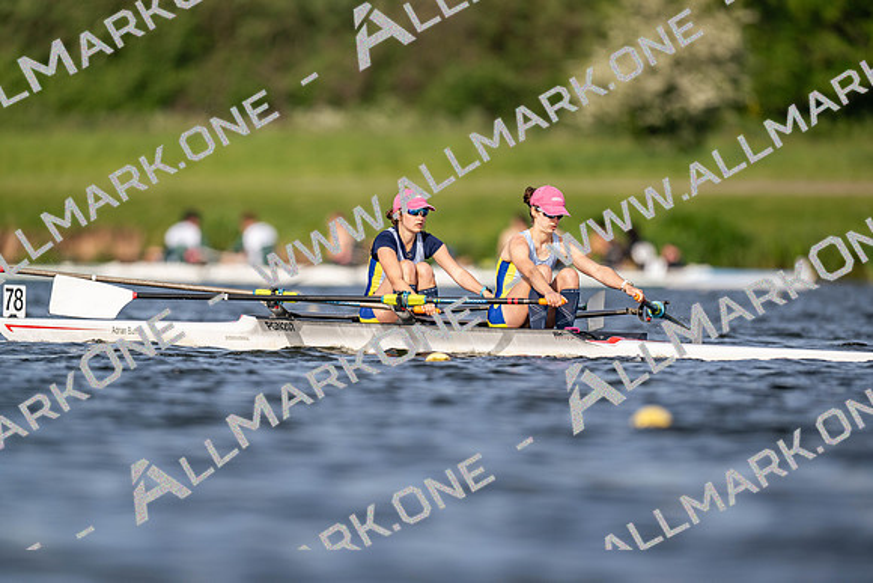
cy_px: 292
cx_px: 436
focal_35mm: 600
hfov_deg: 3.4
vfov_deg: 2.3
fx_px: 14553
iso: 250
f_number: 4
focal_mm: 600
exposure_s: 1/2500
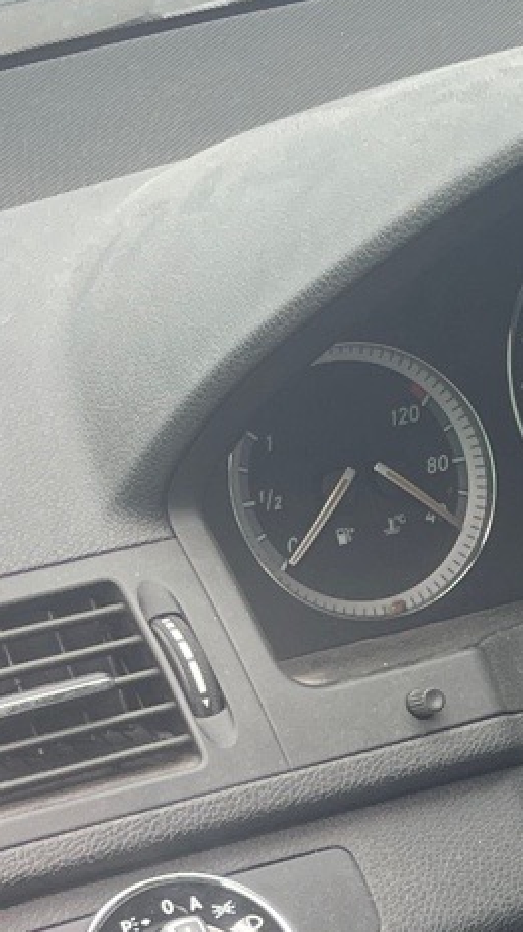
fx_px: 2912
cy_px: 1122
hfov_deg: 9.4
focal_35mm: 118
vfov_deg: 17.3
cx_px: 1161
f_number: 1.6
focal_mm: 4.2
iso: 40
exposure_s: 1/121
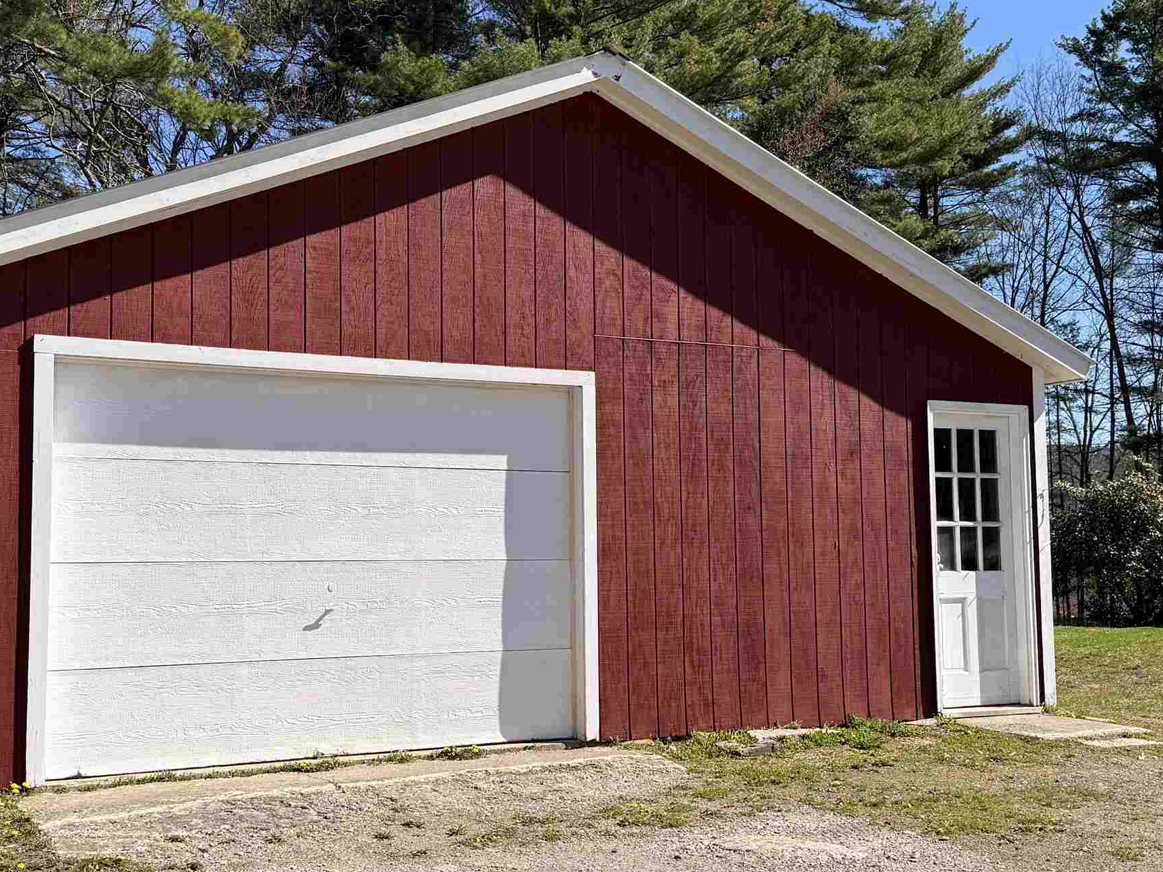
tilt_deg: +5.4
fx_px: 1445
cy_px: 454
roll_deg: +0.6
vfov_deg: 33.6
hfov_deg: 43.9
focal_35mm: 43
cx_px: 568
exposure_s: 1/4405
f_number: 1.78
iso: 80
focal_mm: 6.76
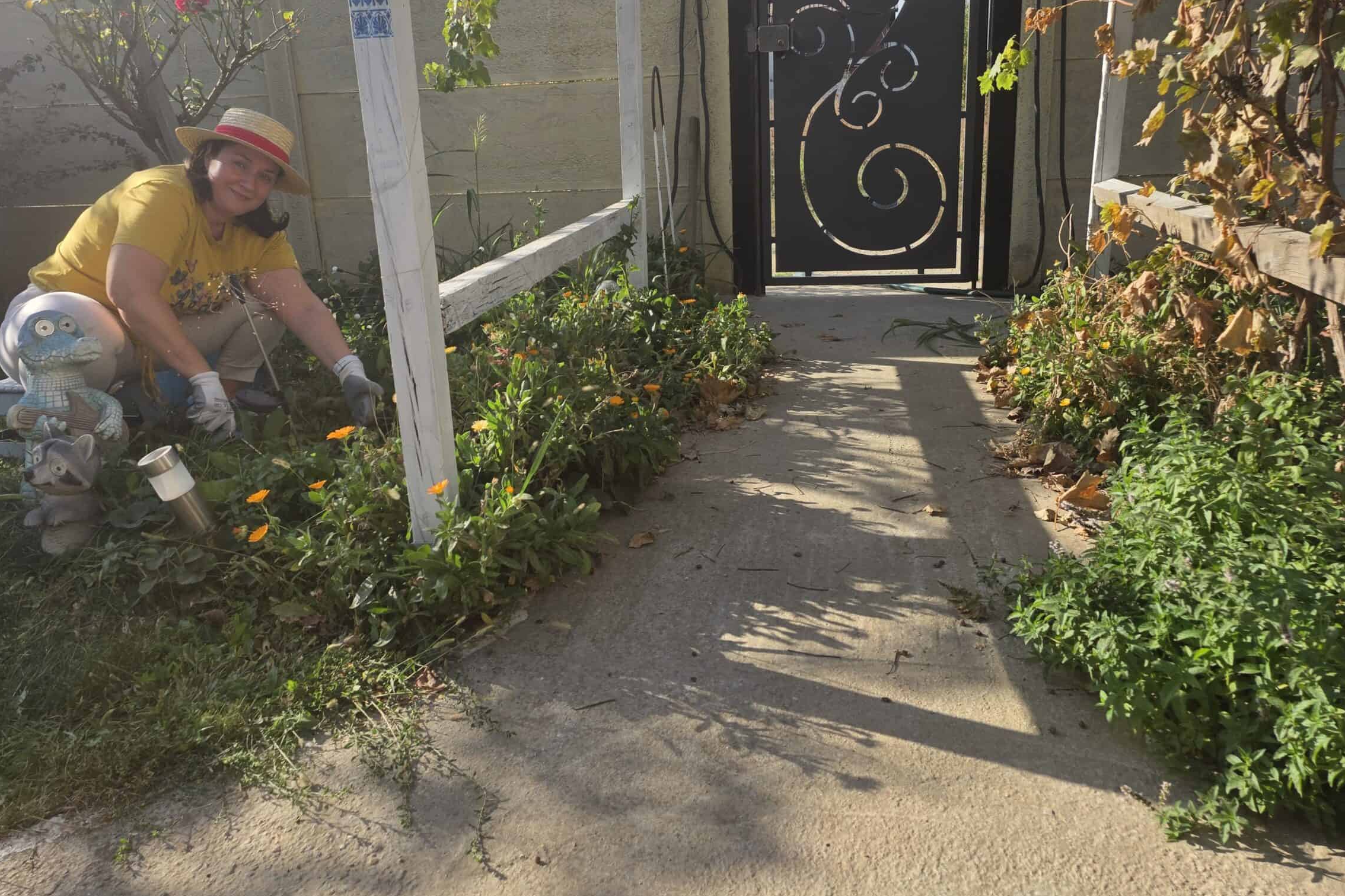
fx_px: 1009
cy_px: 359
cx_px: 681
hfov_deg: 67.4
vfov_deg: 47.7
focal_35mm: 27
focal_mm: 6.25
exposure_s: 1/4145
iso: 80
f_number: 1.7
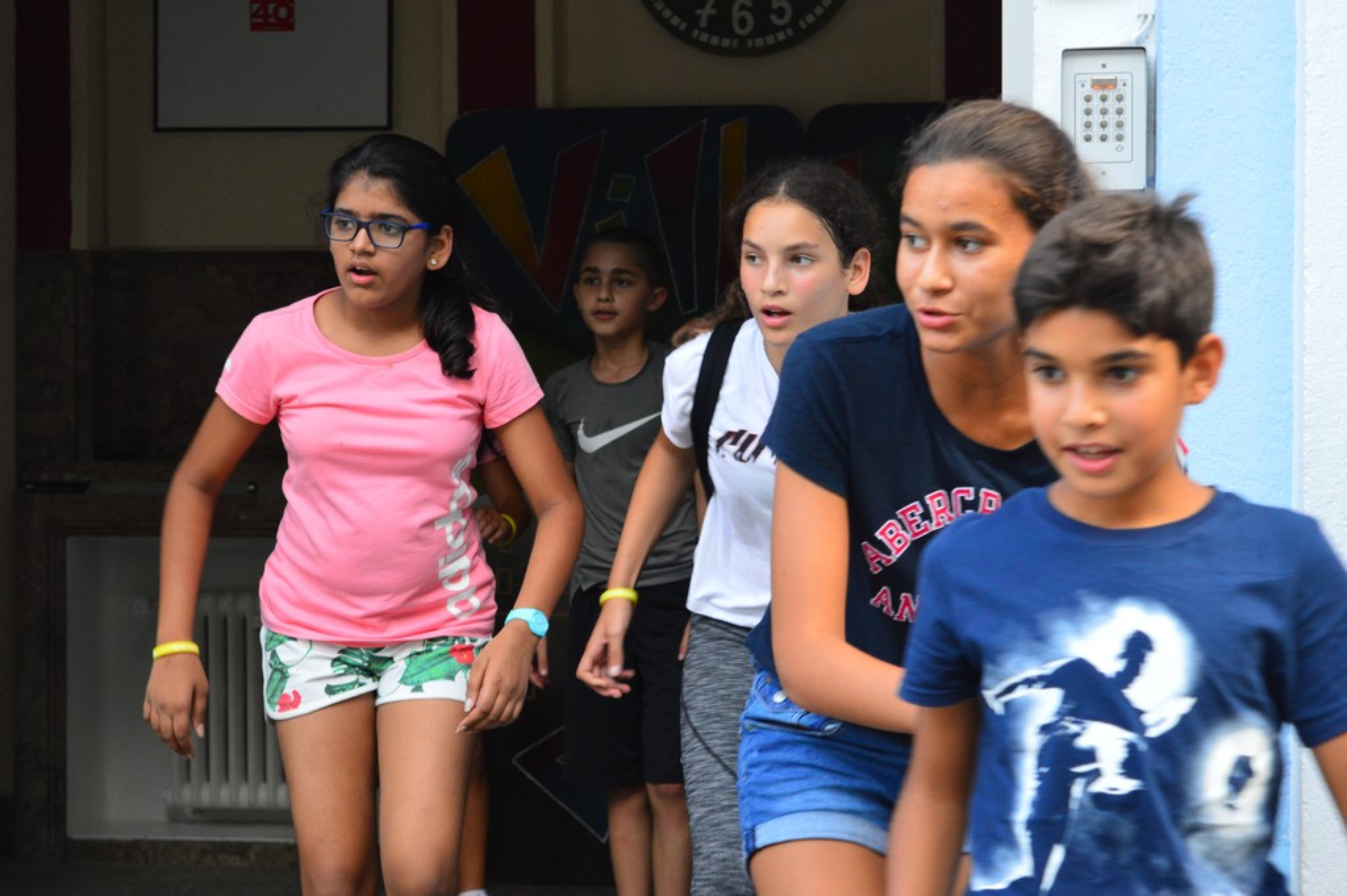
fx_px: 3084
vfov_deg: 16.5
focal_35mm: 82
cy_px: 448
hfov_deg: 24.6
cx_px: 674
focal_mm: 55
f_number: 5.6
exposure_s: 1/60
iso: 800
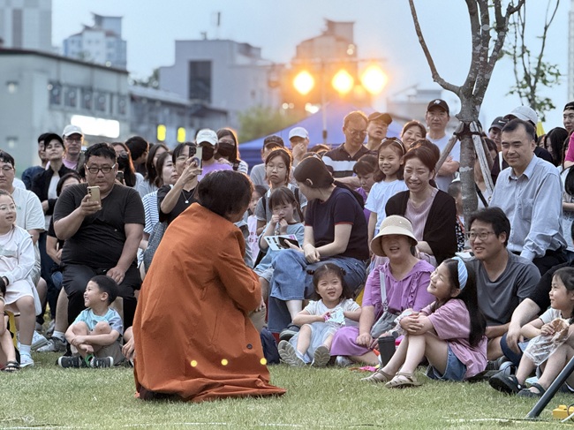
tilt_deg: +0.2
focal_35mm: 120
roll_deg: +0.0
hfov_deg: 16.4
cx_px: 287
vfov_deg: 12.3
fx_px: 1989
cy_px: 215
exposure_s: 1/57
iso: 800
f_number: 2.8
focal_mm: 15.66
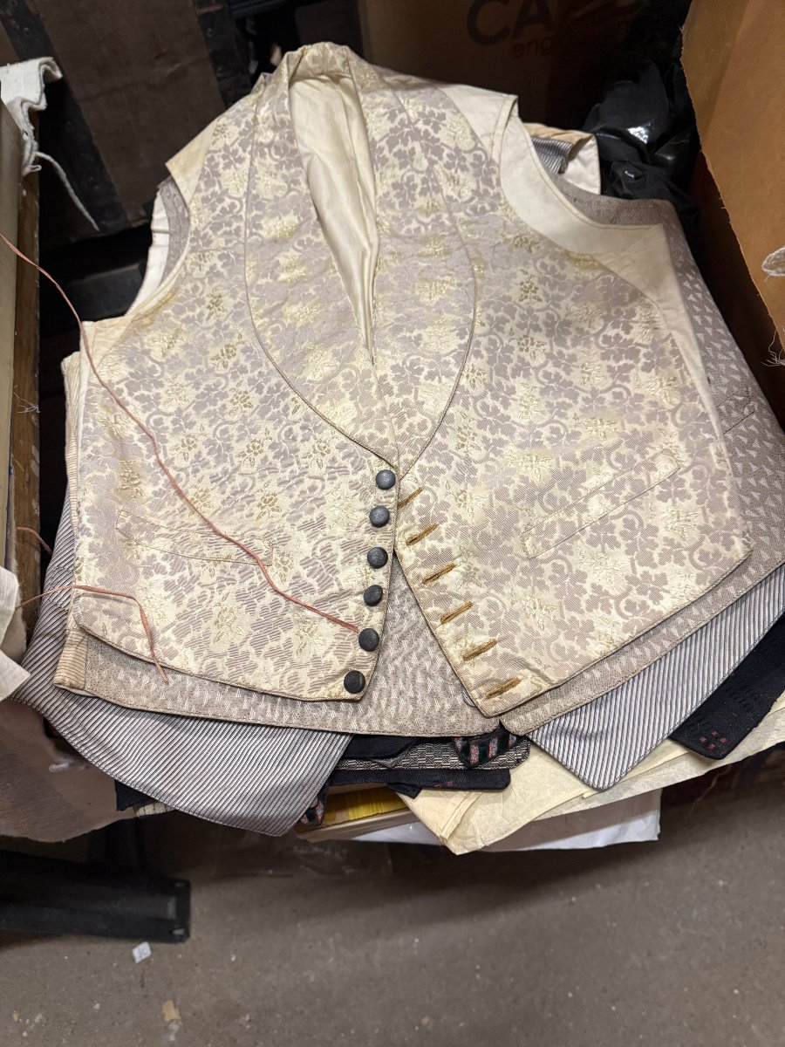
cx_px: 392
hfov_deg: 56.8
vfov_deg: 71.6
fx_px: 726
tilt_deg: -56.5
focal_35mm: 24
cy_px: 524
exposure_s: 1/50
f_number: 1.78
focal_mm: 6.76
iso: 500
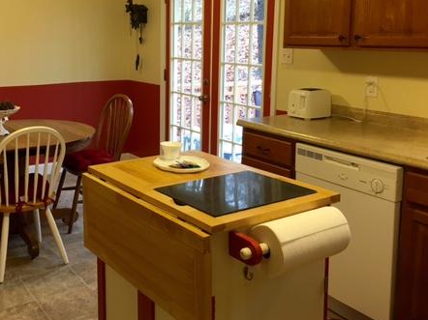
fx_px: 519
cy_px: 109
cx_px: 169
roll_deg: -0.4
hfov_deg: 44.6
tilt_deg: -7.0
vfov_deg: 34.0
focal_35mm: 42
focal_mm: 4.15
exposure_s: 1/30
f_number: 2.2
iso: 80
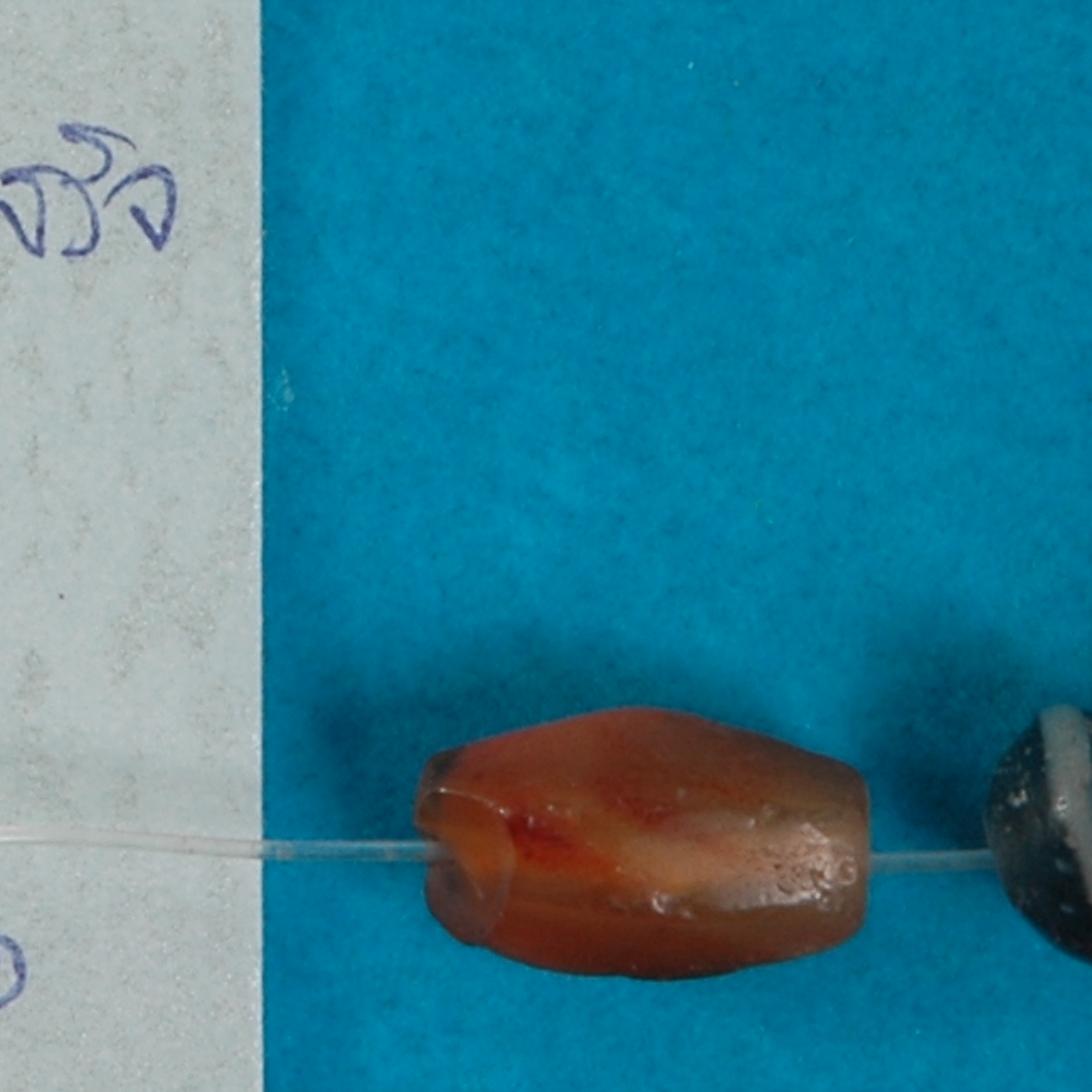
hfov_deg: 4.2
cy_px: -165
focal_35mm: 413
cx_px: -284
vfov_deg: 4.2
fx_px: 14740
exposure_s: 1/5
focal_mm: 70
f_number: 29
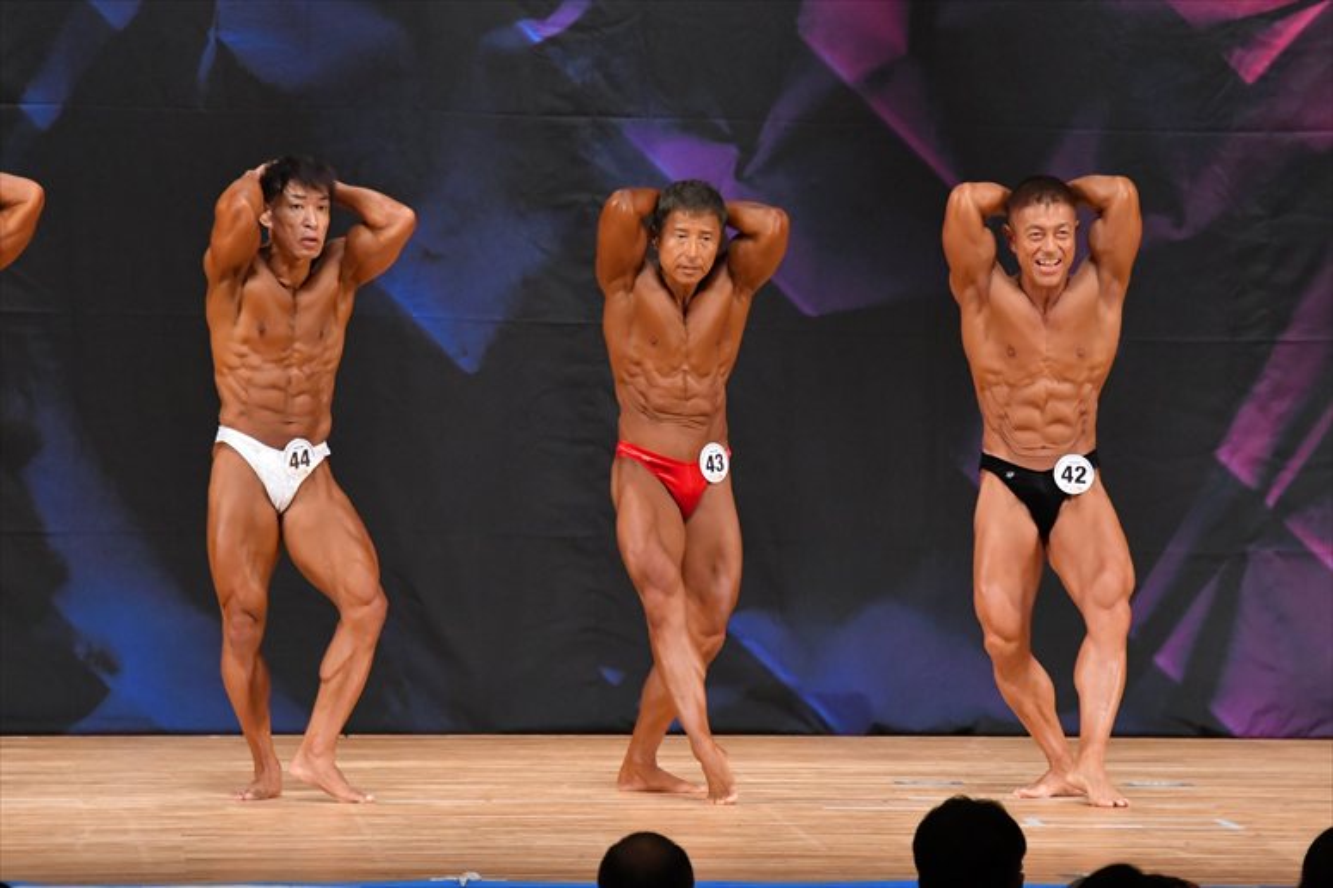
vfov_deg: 5.4
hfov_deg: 8.1
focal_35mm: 255
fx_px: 9438
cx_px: 666
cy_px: 444
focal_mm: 170
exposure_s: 1/400
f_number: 5.6
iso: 5600
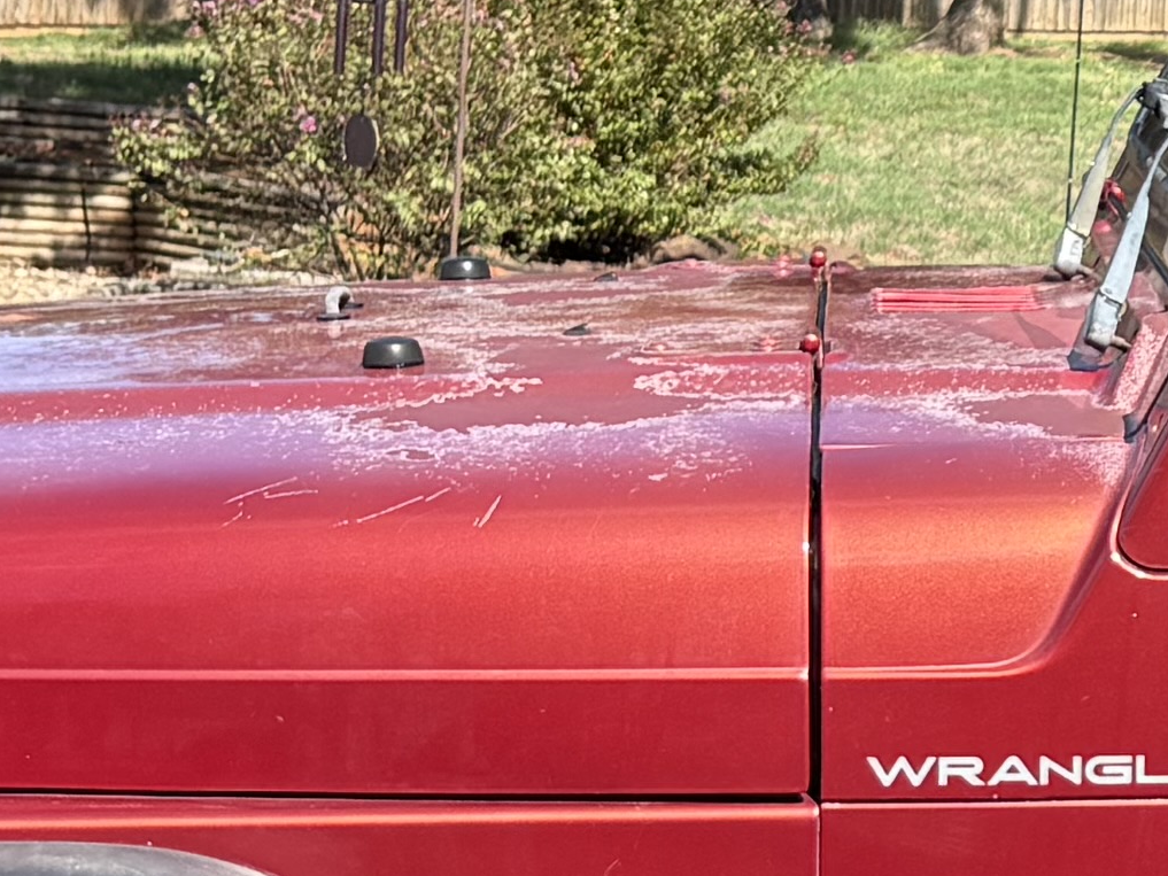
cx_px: 1807
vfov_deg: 10.2
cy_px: 540
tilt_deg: -4.3
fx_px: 4927
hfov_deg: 12.8
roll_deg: -4.6
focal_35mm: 146
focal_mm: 5.96
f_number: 1.6
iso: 50
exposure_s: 1/1016
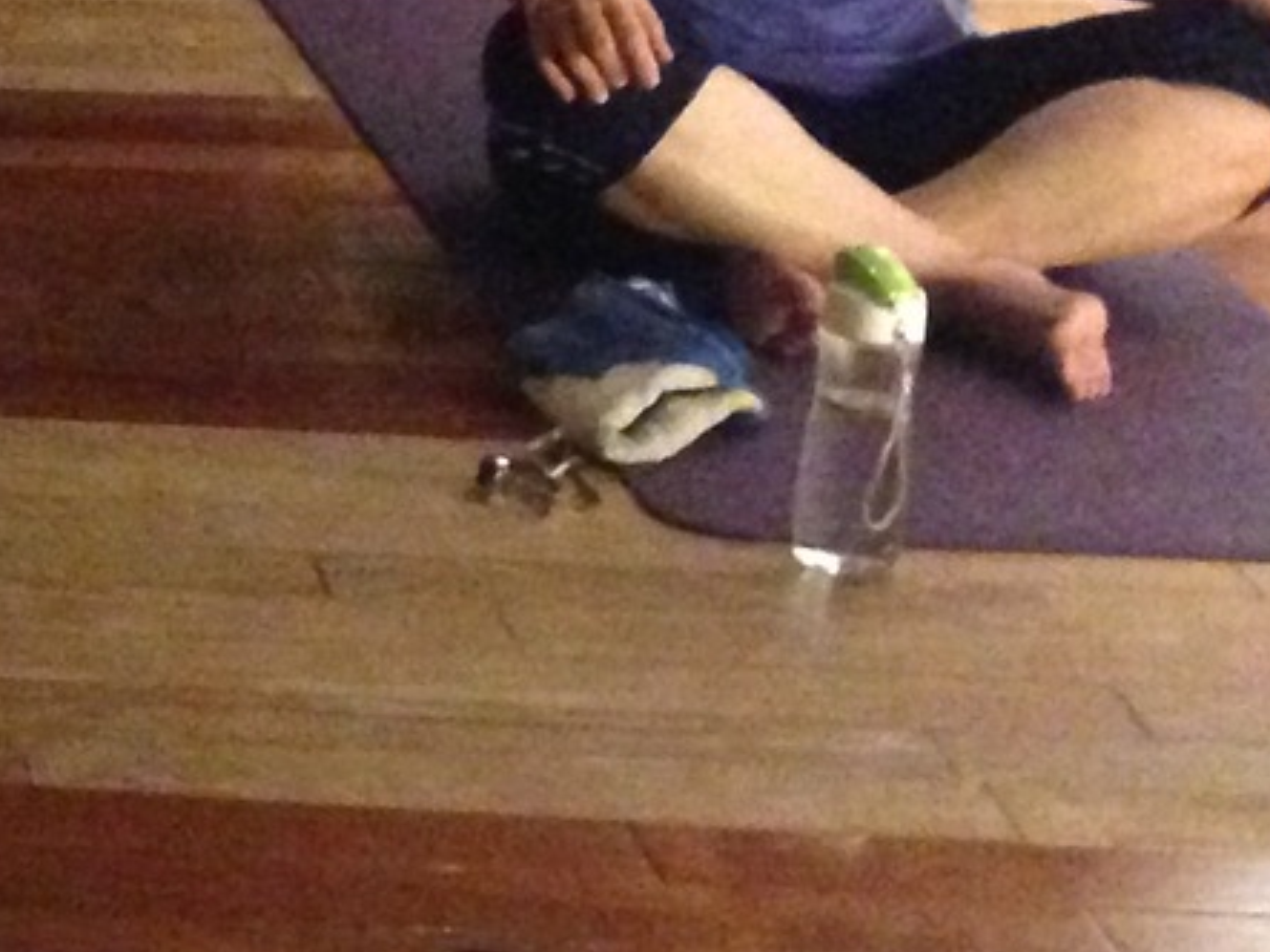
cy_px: 20
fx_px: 5245
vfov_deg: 10.3
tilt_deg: -13.3
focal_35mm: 143
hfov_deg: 12.1
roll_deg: +0.1
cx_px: -1356
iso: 800
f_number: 2.4
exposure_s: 1/15
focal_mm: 4.12
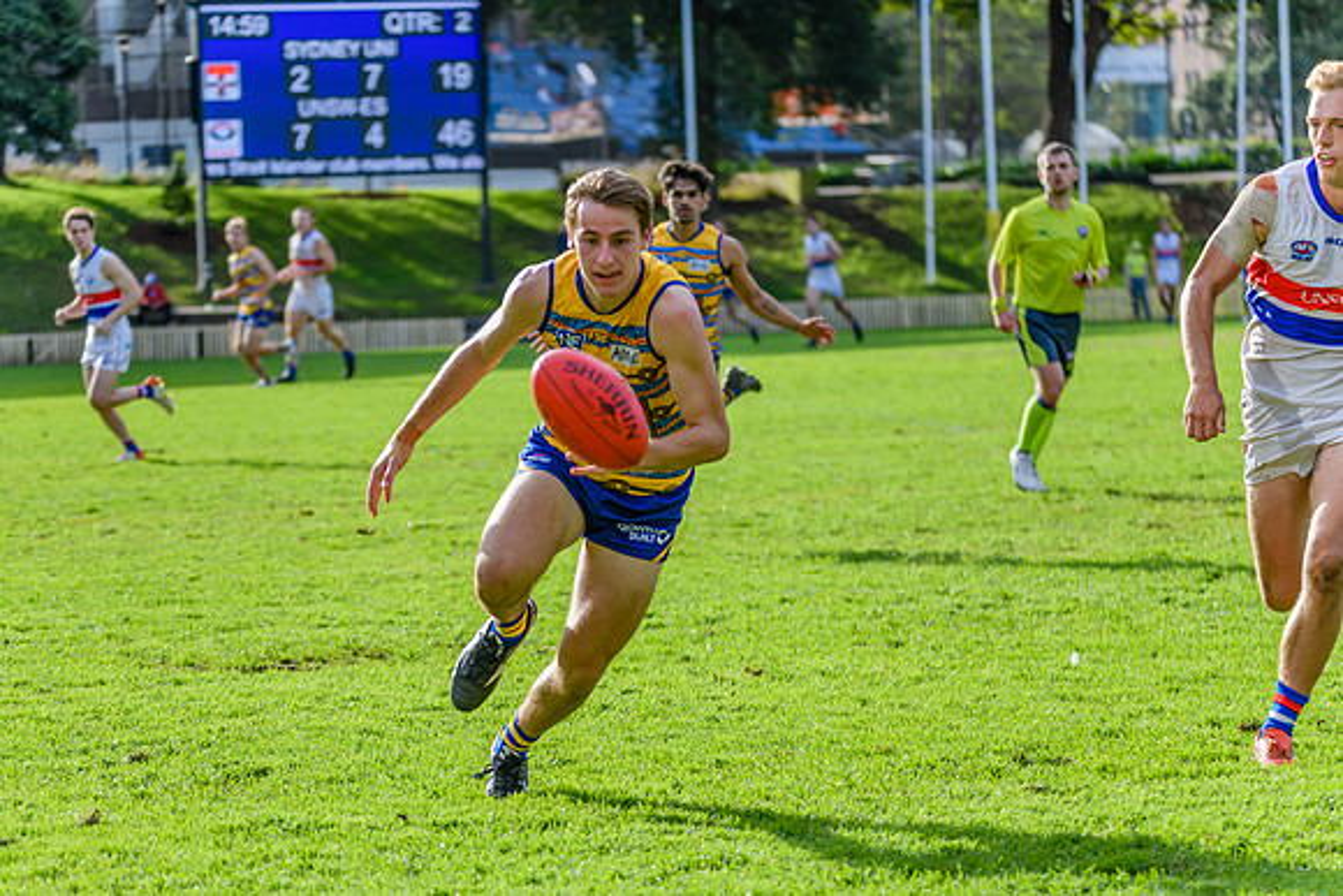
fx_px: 6174
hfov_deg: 12.4
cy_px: 494
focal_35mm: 165
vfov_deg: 8.3
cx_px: 602
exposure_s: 1/1600
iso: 800
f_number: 5.6
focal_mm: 150
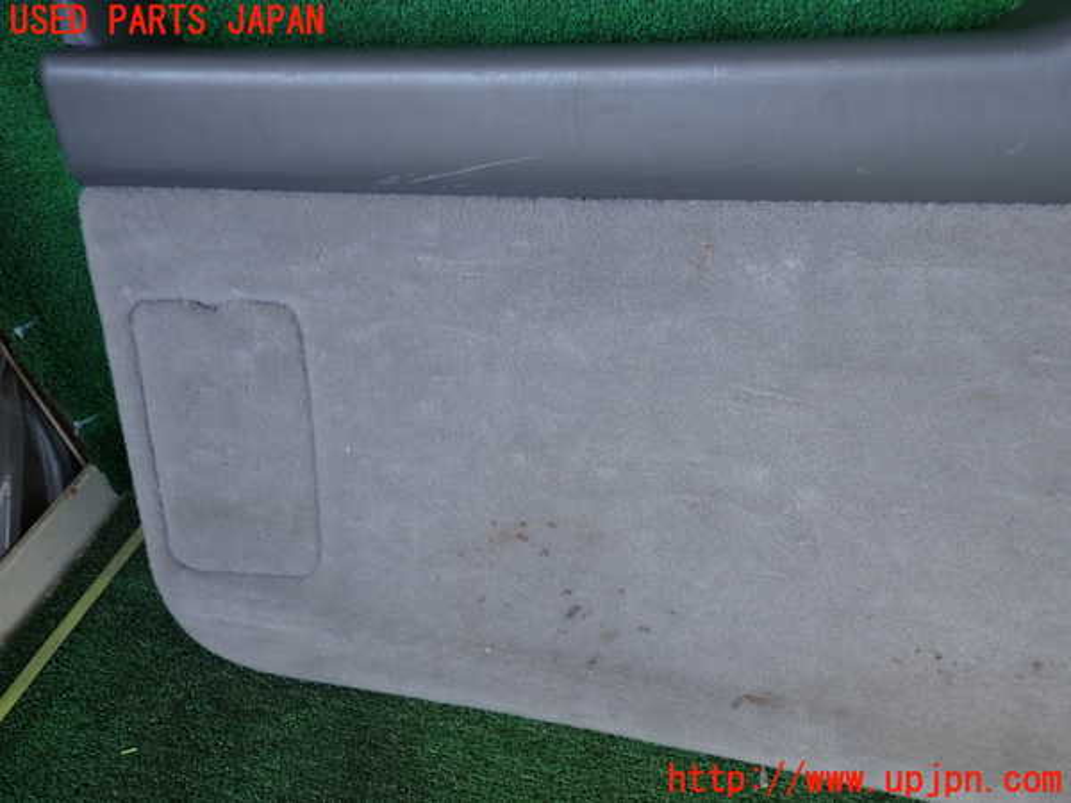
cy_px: 402
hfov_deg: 60.0
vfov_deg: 46.8
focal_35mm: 30
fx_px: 928
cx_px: 536
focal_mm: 5.4
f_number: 2.3
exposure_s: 1/125
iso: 100
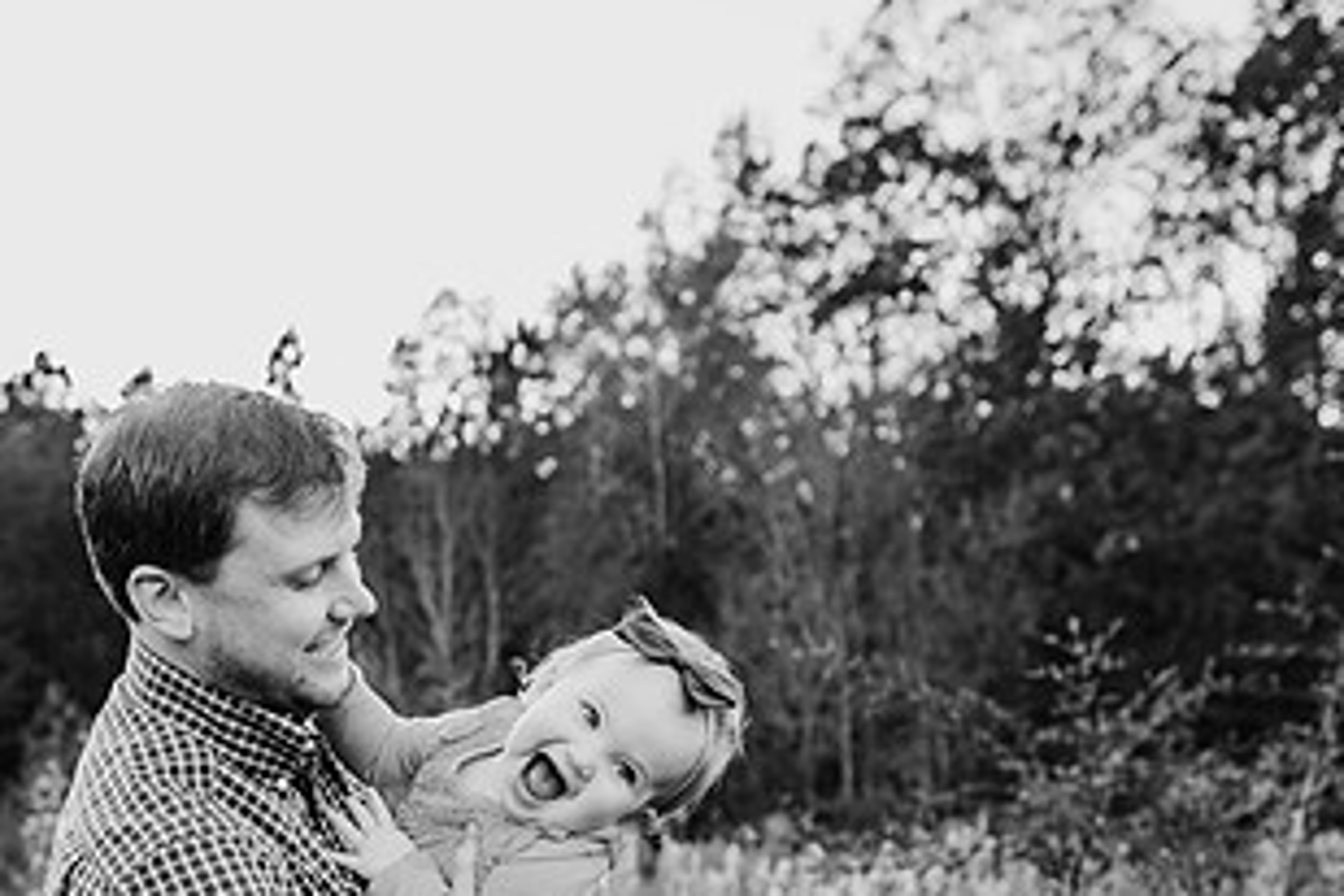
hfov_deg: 43.5
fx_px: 1680
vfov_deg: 29.0
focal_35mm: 45
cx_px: 561
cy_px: 755
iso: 100
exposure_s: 1/250
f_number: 2.8
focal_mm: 24
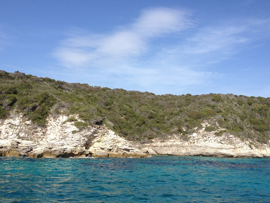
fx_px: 328
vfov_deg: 34.3
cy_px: 119
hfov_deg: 44.8
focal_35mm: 42
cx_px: 134
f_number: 2.4
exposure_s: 1/1727
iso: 64
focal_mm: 4.28
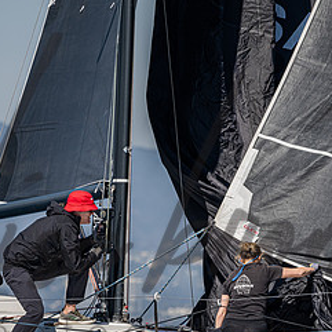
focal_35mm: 541
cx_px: 263
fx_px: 5870
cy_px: 229
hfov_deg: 3.2
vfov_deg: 3.2
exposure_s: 1/3200
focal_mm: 260
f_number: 5
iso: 400
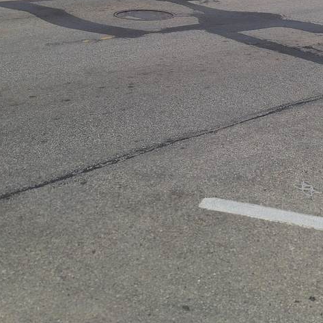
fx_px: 581
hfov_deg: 30.7
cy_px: 7
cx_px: 227
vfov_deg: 29.2
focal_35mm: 55
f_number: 1.8
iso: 40
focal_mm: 5.54
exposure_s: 1/959
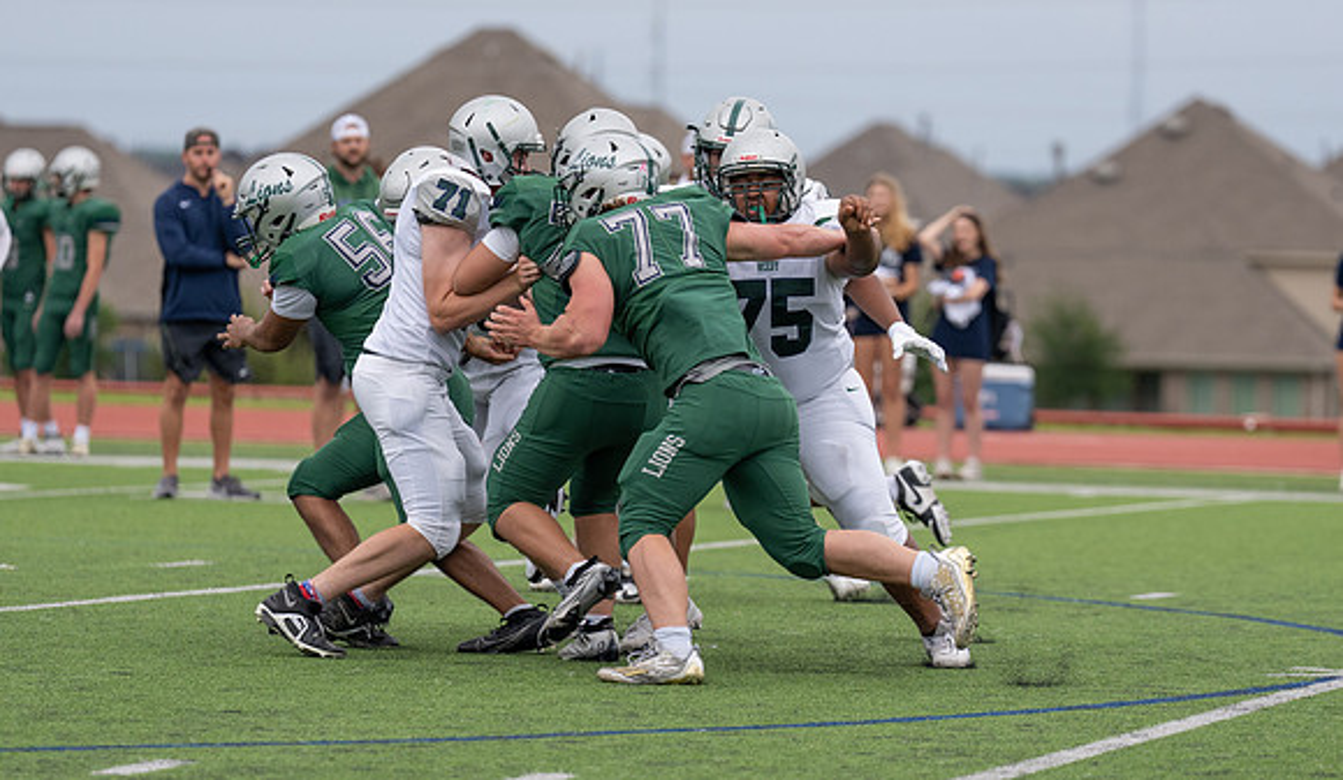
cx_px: 790
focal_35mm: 254
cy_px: 412
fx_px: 9105
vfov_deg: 4.9
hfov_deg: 8.4
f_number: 2.8
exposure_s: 1/1250
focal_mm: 160
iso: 250
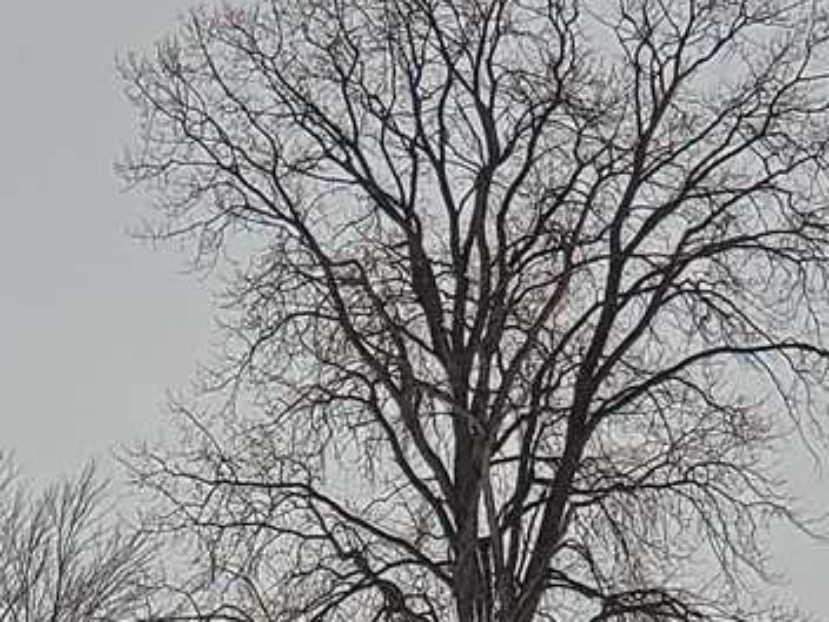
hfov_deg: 10.5
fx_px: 4526
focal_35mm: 189
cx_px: 245
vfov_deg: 7.7
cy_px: 931
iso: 25
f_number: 2.4
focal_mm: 6
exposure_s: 1/914
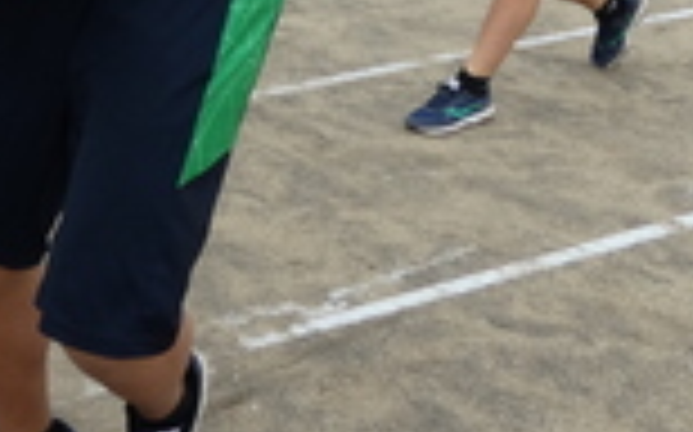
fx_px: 1246
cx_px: 112
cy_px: -184
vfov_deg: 17.9
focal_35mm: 66
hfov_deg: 30.1
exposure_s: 1/640
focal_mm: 3.6
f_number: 2.8
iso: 80
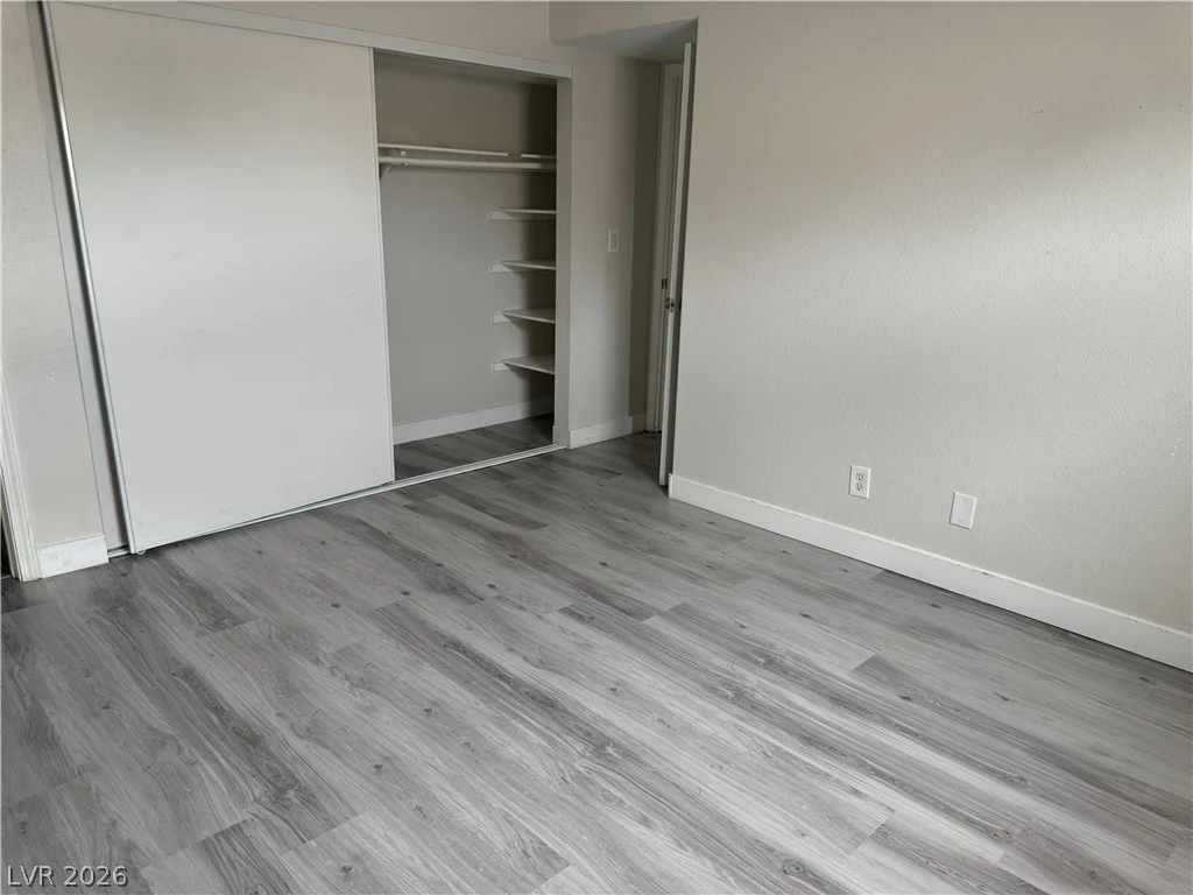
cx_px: 596
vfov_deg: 56.8
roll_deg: -1.9
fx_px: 827
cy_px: 448
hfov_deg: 71.6
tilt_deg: -15.1
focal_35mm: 24
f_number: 1.78
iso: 160
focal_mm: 6.76
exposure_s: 1/121
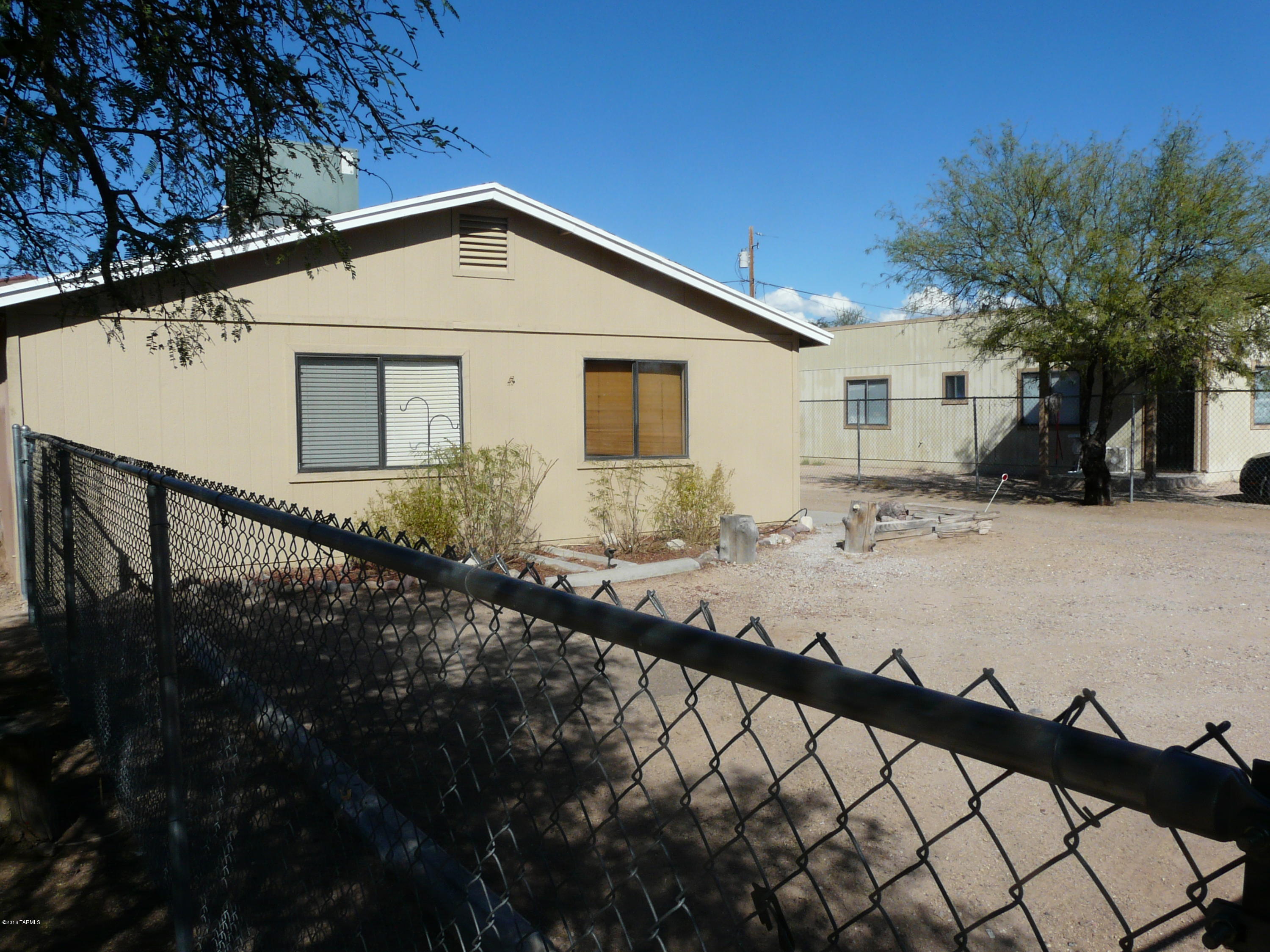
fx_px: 1027
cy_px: 476
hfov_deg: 63.4
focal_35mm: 28
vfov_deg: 49.7
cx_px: 635
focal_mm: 4.6
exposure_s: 1/500
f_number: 7.1
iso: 100
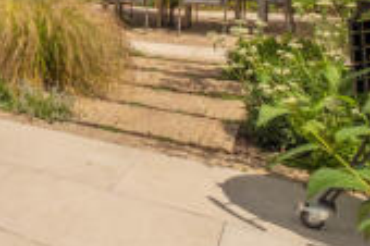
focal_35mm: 42
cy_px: -29
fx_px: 431
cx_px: -96
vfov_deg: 28.7
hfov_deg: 34.7
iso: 400
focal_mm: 10
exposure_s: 1/4000
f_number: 5.6
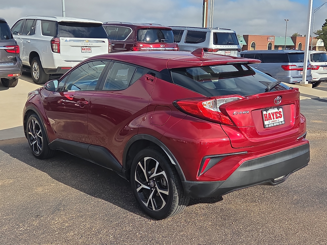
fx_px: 378
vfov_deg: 36.0
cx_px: 164
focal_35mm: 40
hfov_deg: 46.8
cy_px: 122
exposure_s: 1/2000
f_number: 1.8
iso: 25
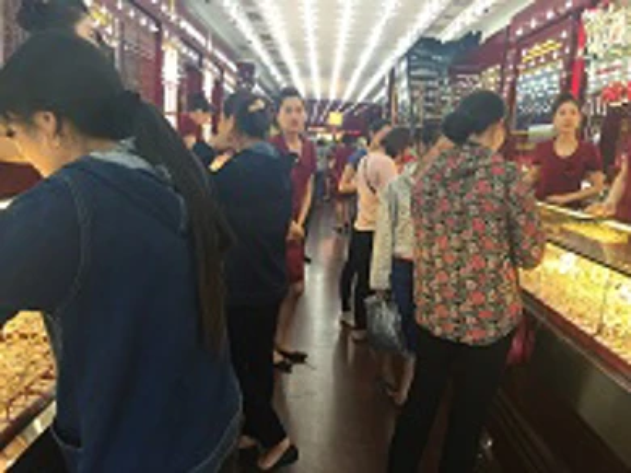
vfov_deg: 48.2
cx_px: 316
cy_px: 236
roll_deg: -4.5
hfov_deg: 61.7
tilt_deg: -8.9
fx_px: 528
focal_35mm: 29
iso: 32
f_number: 2.2
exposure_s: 1/40
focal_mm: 4.15
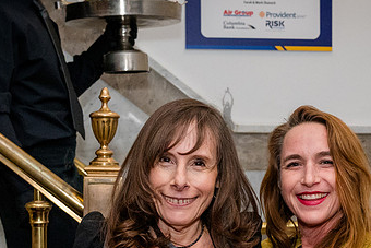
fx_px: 897
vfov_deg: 15.6
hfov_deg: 23.2
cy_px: 195
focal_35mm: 87
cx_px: 256
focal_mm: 38
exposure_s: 1/400
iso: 6400
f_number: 5
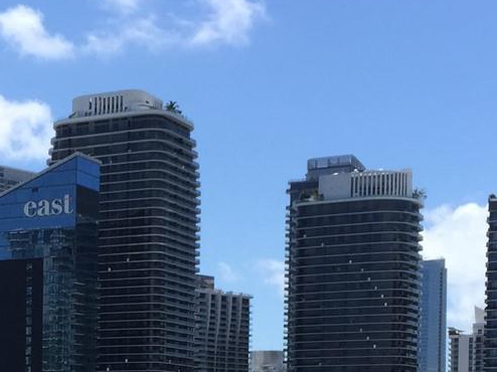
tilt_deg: -2.1
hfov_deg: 20.2
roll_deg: -0.6
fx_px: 1349
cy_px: 495
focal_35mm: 94
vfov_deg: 15.0
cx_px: 1
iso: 32
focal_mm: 4.15
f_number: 2.2
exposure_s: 1/2083
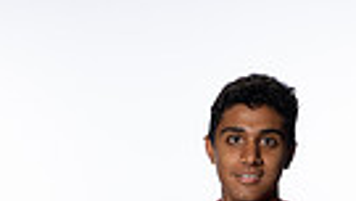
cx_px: 156
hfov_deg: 13.1
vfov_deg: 6.8
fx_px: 1548
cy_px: 545
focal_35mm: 164
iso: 640
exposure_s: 1/250
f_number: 8
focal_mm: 47
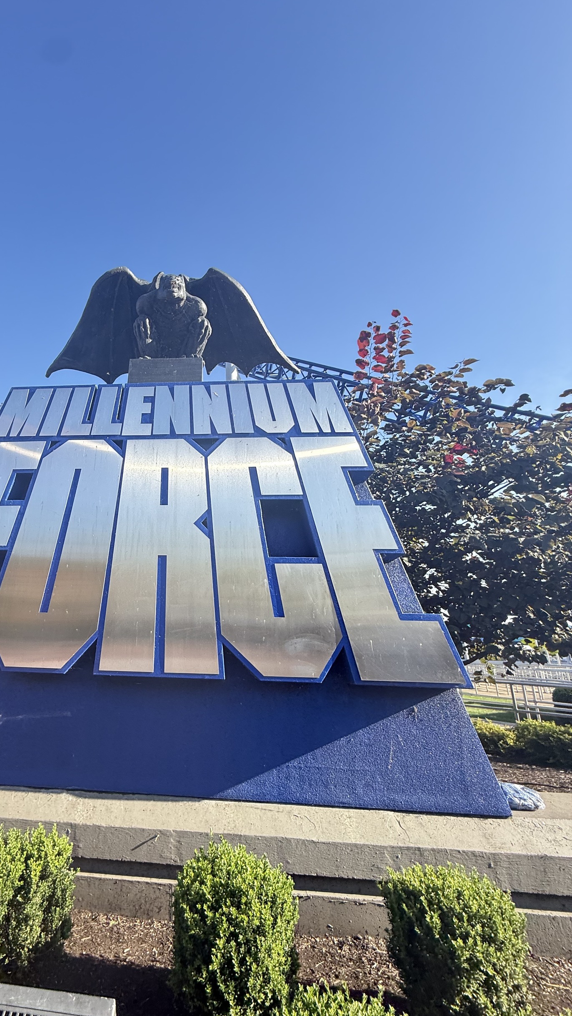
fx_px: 431
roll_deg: +0.9
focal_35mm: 16
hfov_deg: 64.7
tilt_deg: +16.5
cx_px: 174
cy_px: 514
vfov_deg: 99.4
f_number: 2.2
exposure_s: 1/408
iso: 64
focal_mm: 2.22
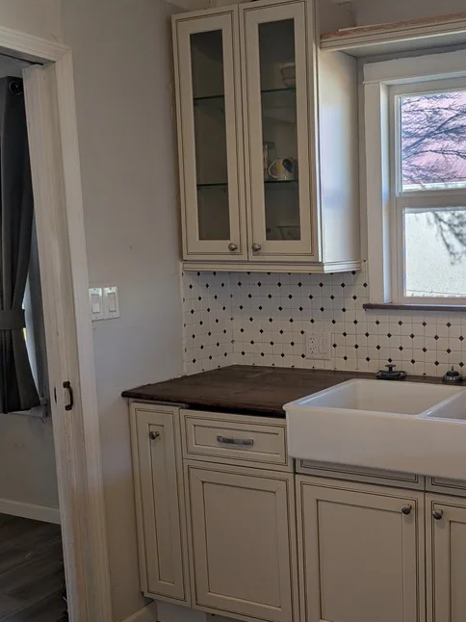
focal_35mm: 38
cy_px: 343
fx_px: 683
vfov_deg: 48.9
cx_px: 395
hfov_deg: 36.0
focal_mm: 6.9
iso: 32
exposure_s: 1/974
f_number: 1.68
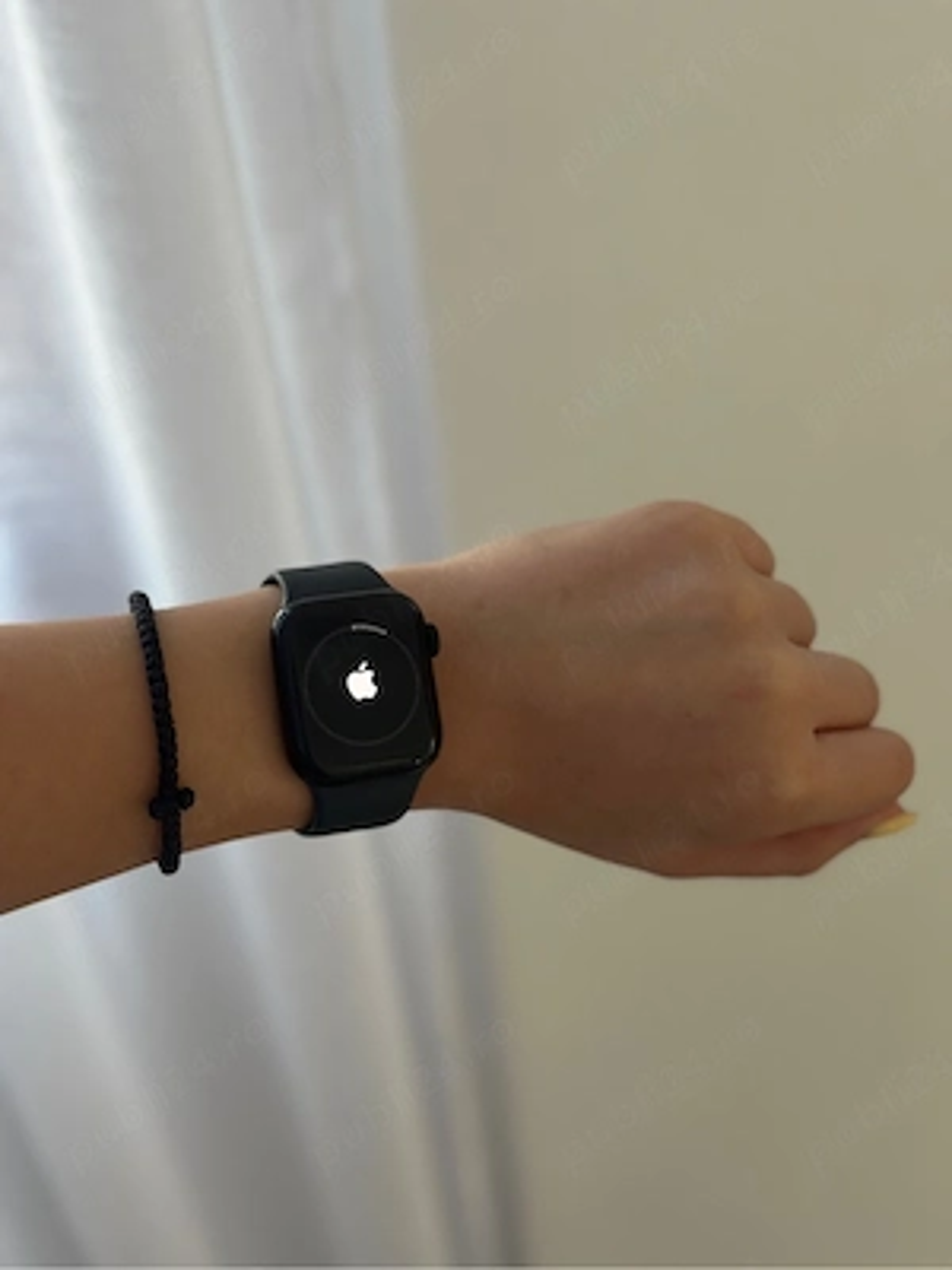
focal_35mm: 48
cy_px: 635
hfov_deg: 30.3
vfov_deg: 39.7
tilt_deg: -44.2
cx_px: 476
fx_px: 1760
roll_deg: +5.4
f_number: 1.78
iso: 200
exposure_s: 1/60
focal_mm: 6.86
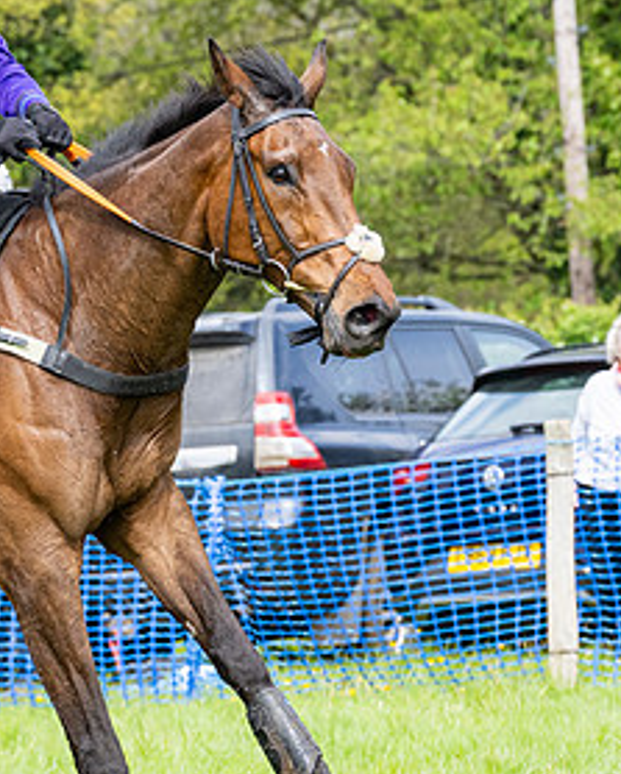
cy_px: 391
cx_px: 47
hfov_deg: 5.1
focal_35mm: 305
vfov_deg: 6.3
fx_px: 6996
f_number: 4
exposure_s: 1/2500
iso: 640
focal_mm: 90
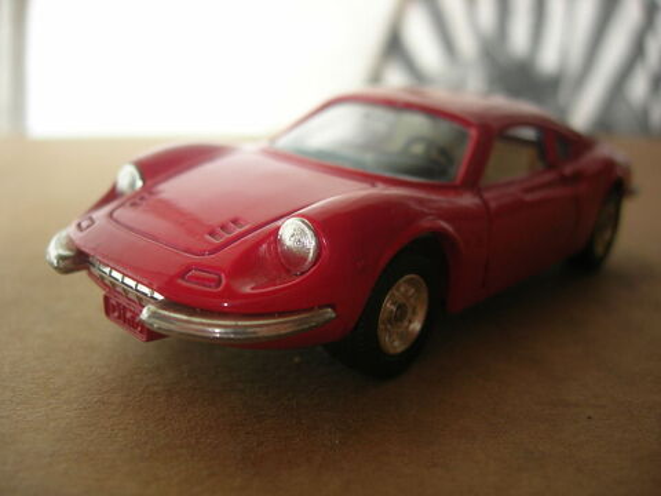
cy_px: 248
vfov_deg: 37.7
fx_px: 726
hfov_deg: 49.0
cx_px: 330
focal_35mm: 38
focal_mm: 7.8
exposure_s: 1/3.7
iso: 87
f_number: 2.8
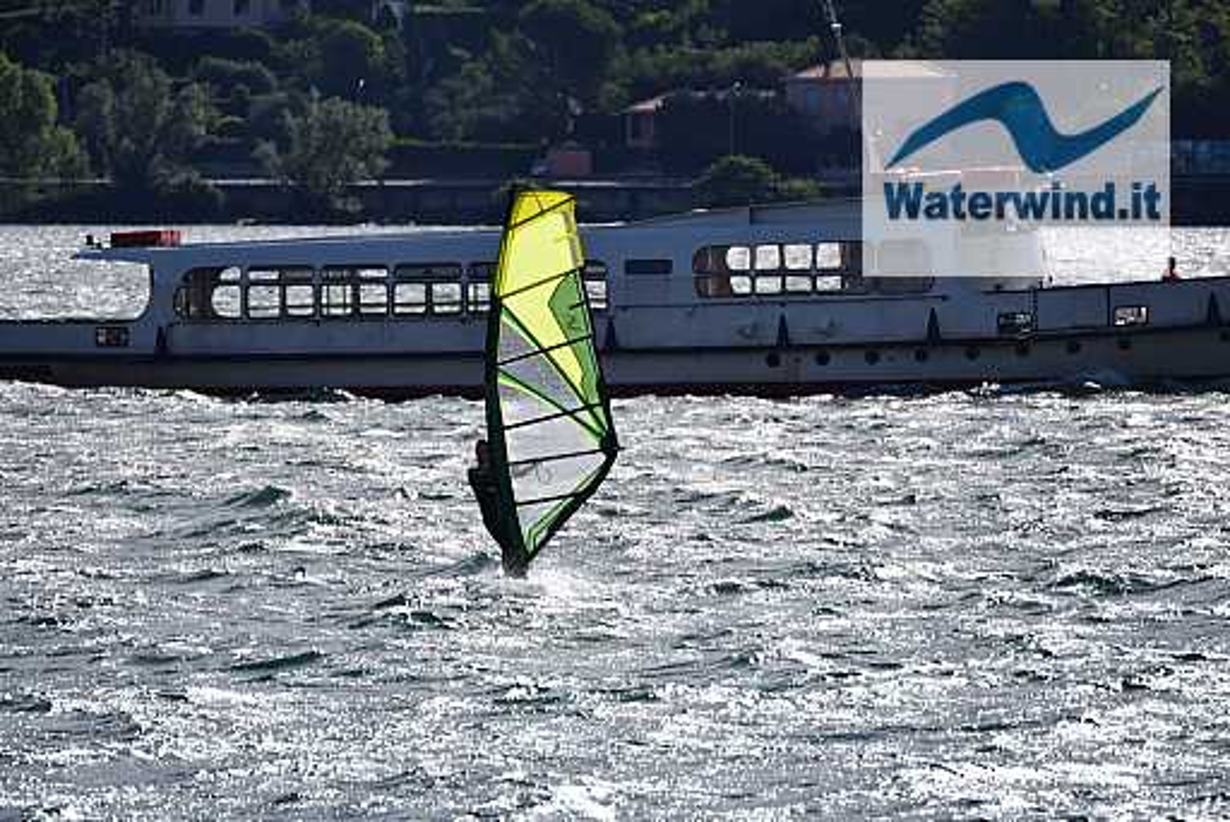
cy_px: 411
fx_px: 13845
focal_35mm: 405
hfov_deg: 5.1
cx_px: 615
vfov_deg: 3.4
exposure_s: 1/2000
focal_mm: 270
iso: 320
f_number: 5.6
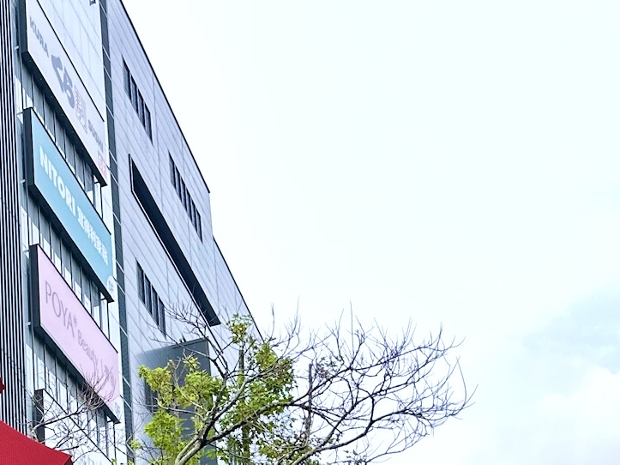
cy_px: 652
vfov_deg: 19.4
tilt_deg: +12.6
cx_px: -190
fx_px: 1218
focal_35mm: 68
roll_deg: +0.3
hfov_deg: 24.8
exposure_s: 1/310
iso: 80
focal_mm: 6.86
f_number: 1.78
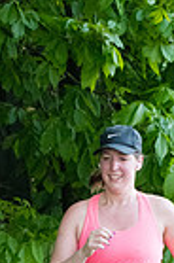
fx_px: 2827
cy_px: 335
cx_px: 126
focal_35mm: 388
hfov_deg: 3.5
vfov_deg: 5.3
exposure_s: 1/1600
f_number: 5.6
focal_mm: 80
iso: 4000
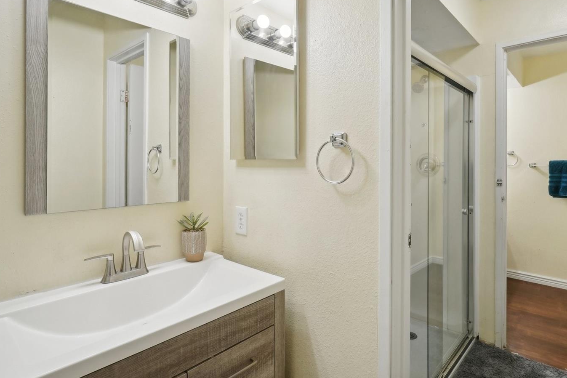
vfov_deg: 62.7
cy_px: 165
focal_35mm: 20
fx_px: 309
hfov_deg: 84.9
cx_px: 311
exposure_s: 1/80
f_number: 8
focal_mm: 11
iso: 400
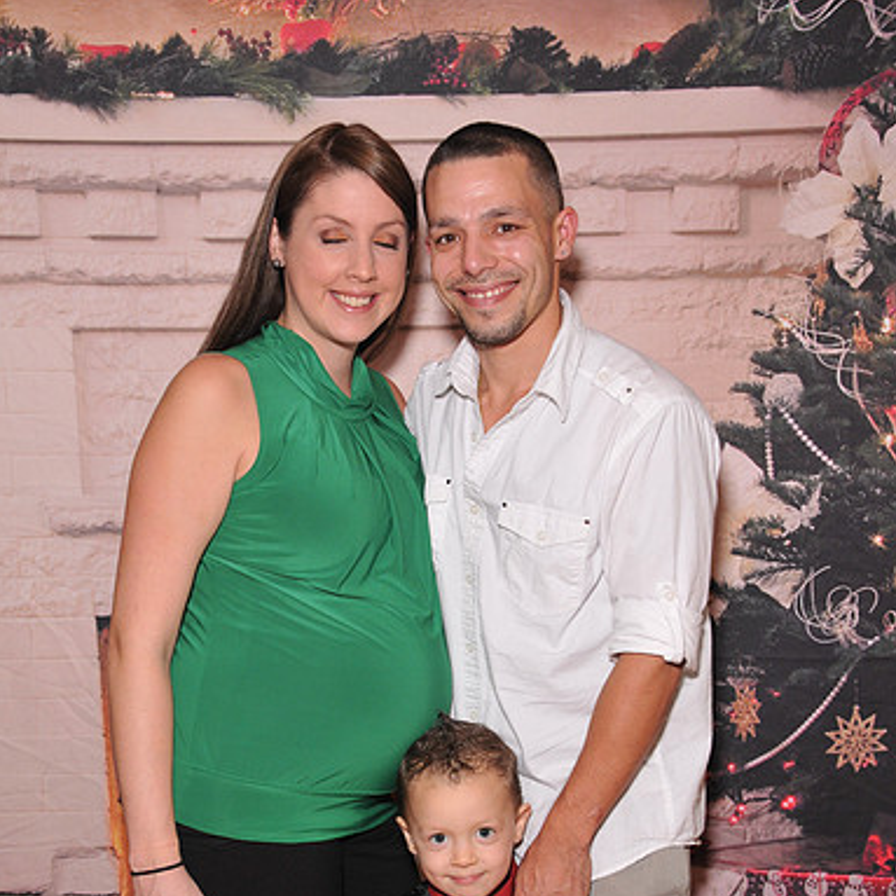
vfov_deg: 31.1
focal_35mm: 54
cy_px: 671
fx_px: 1581
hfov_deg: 31.6
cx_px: 448
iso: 400
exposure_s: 1/125
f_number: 6.3
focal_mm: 28
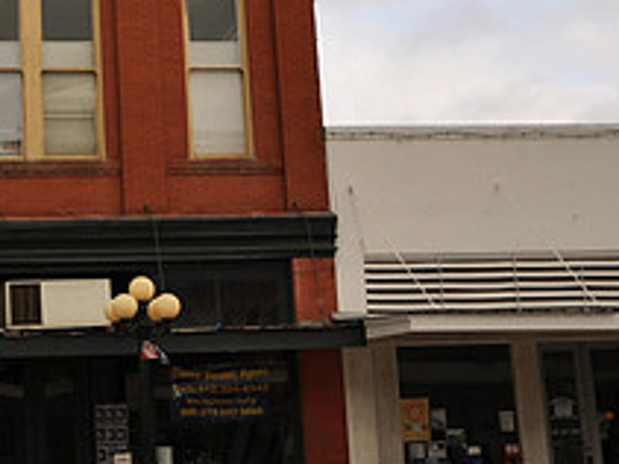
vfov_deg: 17.4
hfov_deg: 22.6
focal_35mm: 83
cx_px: 12
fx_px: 1489
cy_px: 28
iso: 250
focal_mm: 21
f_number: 3.8
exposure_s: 1/200
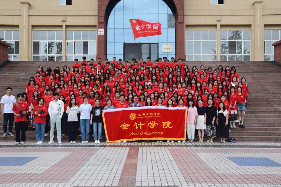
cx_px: 140
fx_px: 281
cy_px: 94
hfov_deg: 53.1
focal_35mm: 36
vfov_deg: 36.9
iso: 400
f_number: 10
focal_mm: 24
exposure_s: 1/320
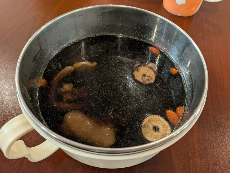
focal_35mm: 24
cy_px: 86
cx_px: 115
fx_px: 159
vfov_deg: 56.8
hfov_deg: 71.6
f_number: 1.7
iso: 571
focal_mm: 4.53
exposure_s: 1/120
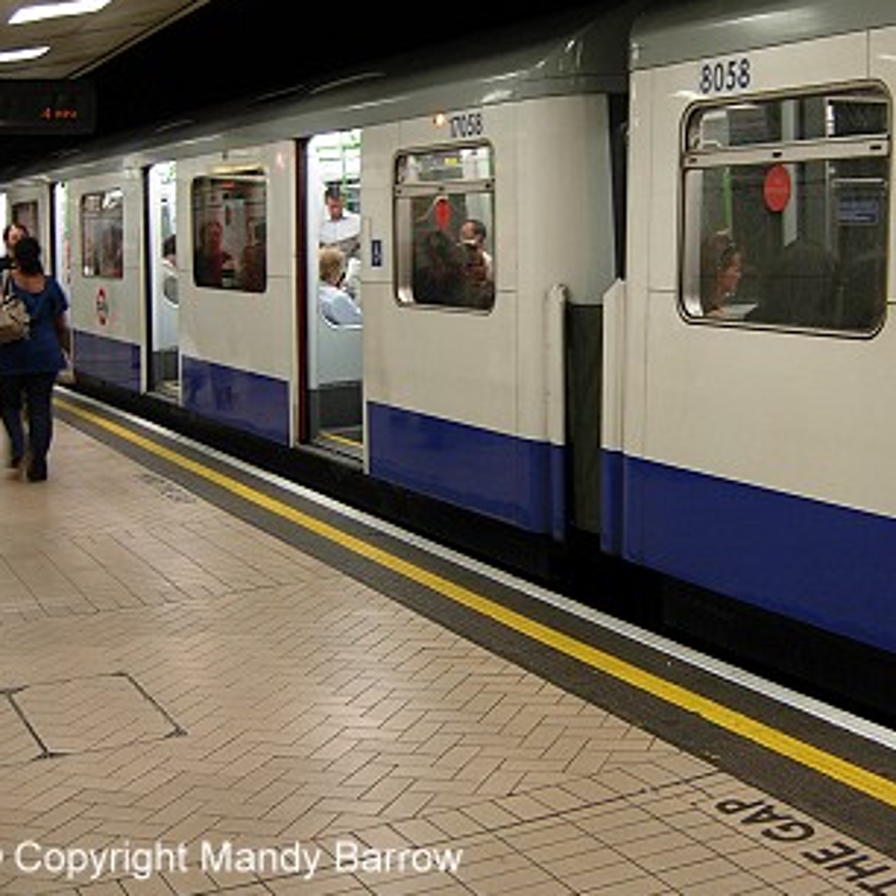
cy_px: 350
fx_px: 1523
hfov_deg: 32.2
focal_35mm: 52
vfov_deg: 32.7
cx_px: 673
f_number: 2.7
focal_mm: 7.5
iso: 50
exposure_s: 1/8.9
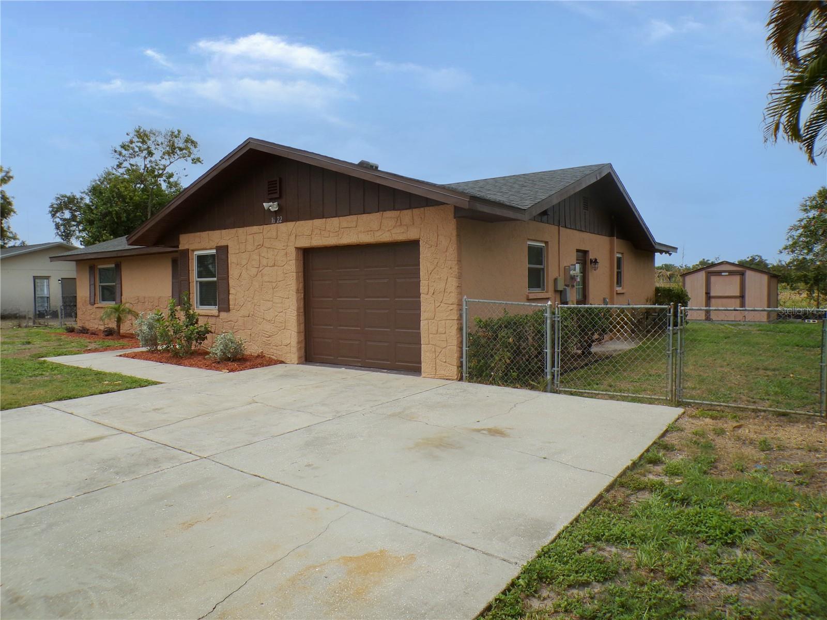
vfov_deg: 56.8
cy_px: 310
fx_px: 573
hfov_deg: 71.6
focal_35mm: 24
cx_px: 414
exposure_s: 1/550
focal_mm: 4.3
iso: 100
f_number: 5.8
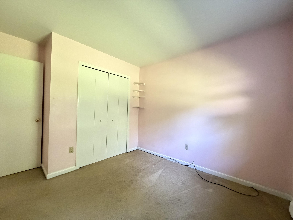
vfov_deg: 85.7
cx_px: 146
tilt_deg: +1.1
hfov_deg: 102.1
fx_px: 119
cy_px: 110
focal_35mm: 14
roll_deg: -1.4
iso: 1250
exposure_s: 1/53
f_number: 2.2
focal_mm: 2.22
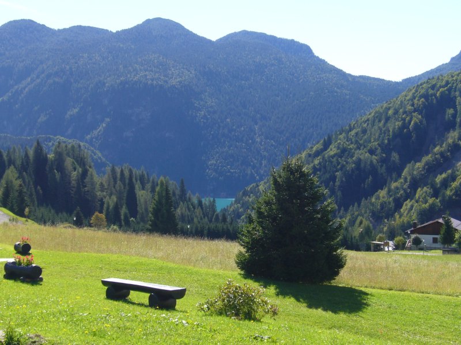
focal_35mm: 63
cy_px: 172
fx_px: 839
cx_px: 230
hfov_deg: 30.7
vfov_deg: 23.3
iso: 80
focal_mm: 10.4
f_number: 7.5
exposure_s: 1/100
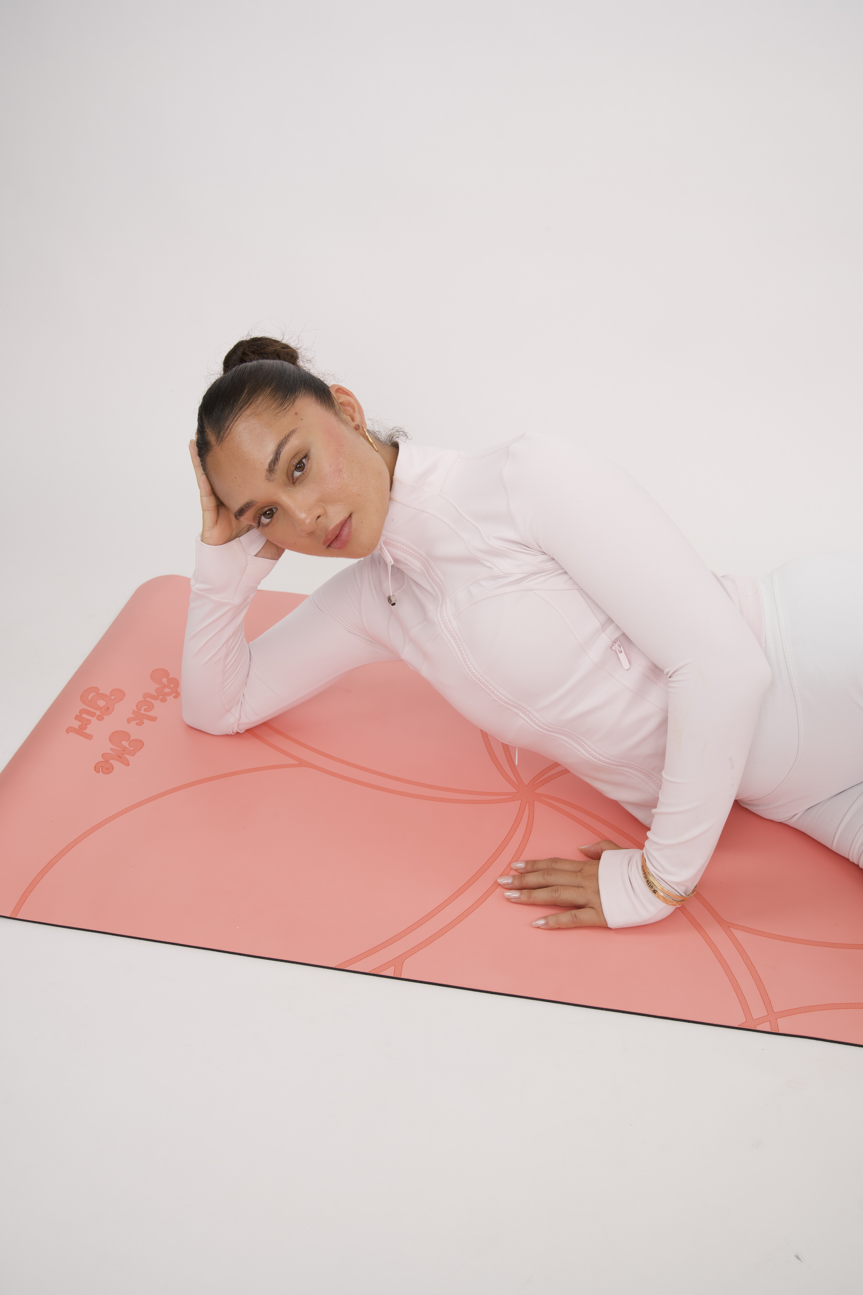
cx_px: 432
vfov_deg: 54.4
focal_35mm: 35
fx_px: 1258
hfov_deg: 37.9
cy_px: 648
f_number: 7.1
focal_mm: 35
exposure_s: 1/125
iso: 200
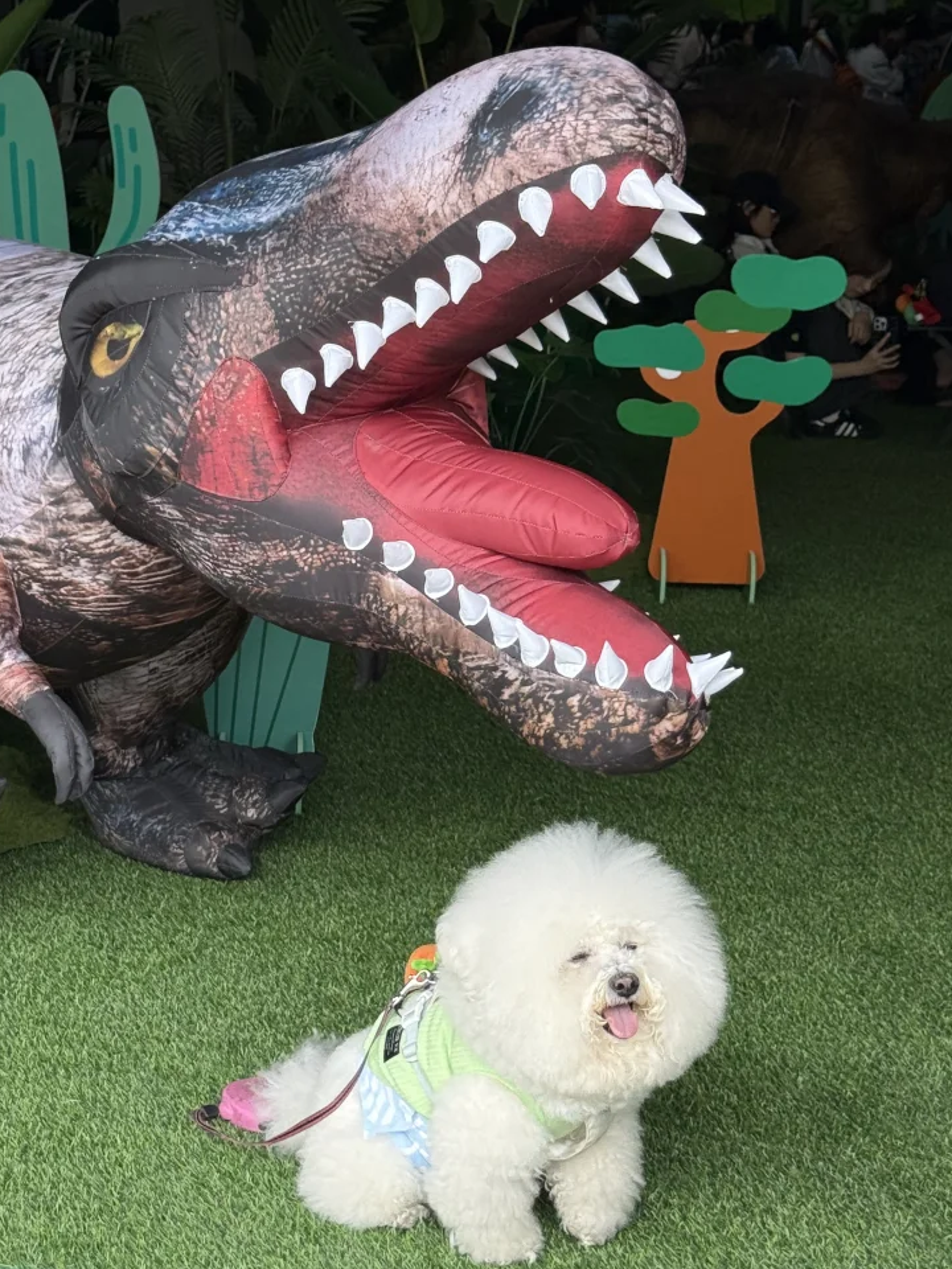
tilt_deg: -9.9
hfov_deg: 20.4
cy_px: 518
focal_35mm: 72
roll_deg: -1.7
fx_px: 2640
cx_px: 316
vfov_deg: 27.0
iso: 64
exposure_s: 1/336
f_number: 1.78
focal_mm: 6.76
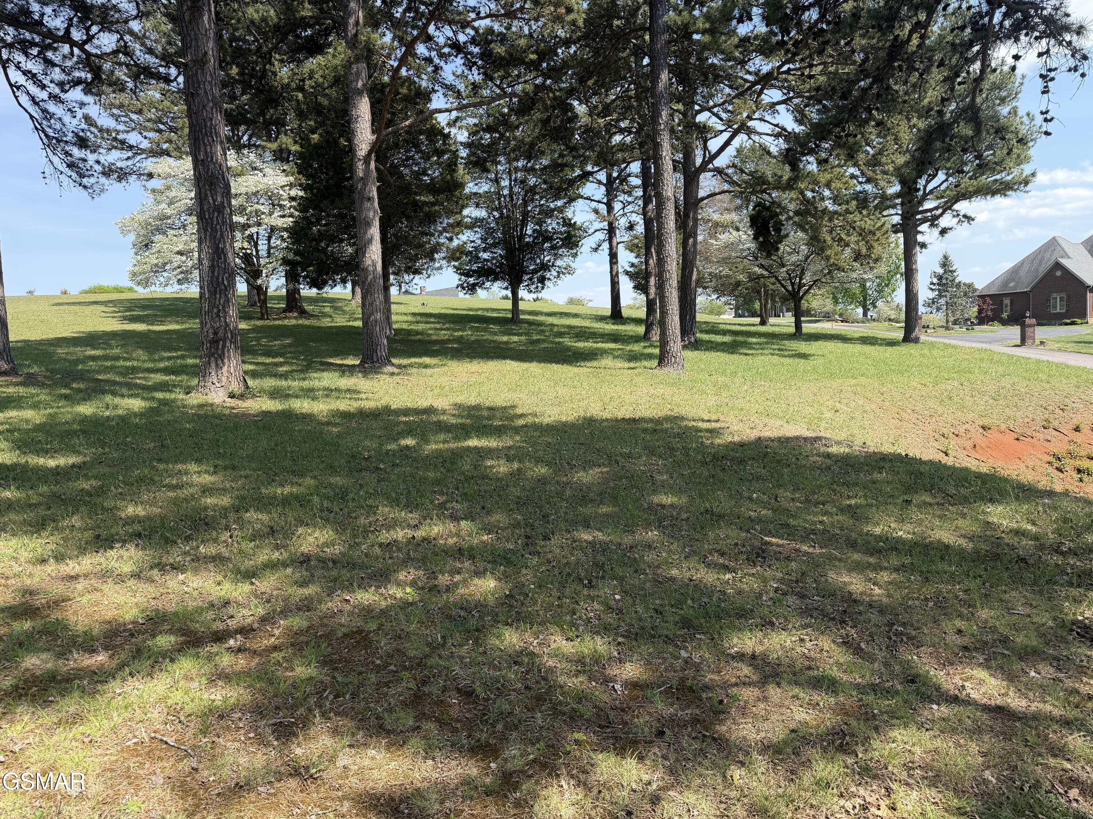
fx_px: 758
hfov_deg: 71.6
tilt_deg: -4.2
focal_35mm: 24
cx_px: 546
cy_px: 410
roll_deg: +4.3
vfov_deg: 56.8
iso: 80
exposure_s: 1/1949
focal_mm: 6.76
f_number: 1.78
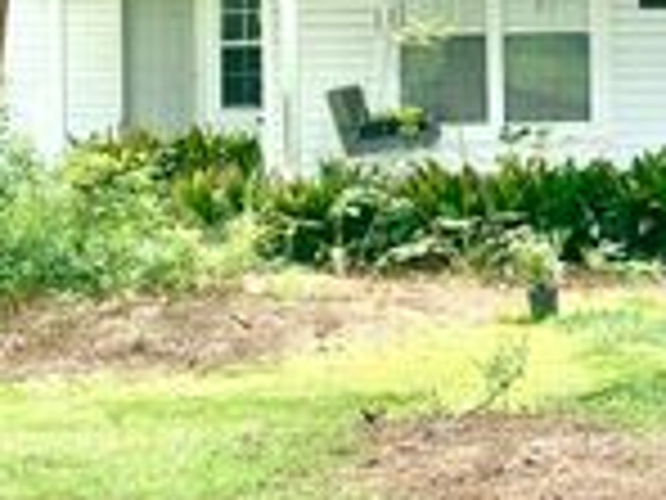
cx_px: 720
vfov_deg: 9.1
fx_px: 3117
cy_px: -56
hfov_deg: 12.0
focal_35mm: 162
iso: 64
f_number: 1.78
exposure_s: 1/663
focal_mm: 6.86
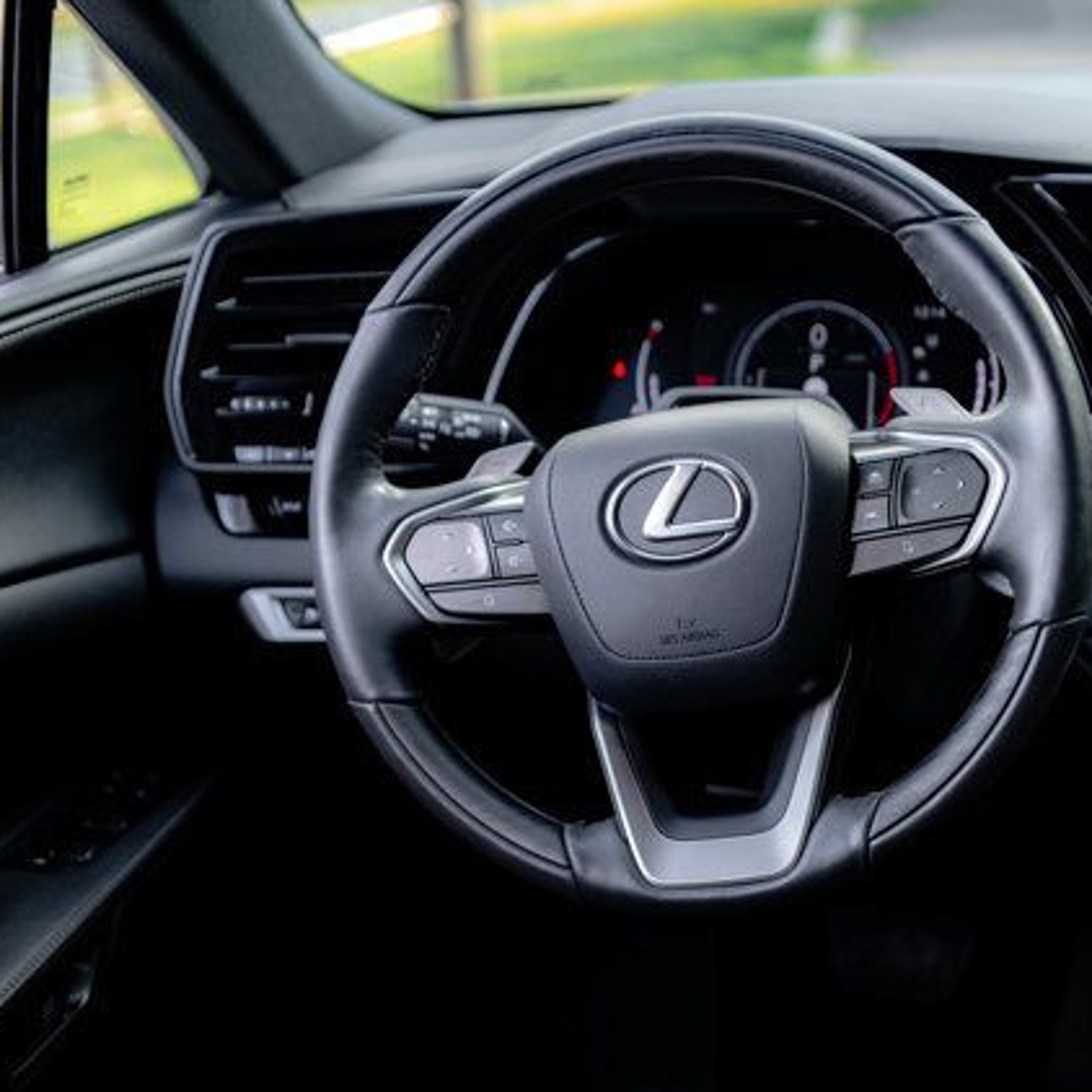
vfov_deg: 29.6
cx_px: 730
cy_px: 550
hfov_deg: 29.3
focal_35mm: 58
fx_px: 2070
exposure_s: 1/250
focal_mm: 45
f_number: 2.8
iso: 500
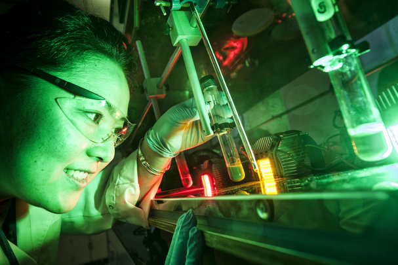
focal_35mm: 23
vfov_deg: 55.1
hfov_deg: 76.1
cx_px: 199
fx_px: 254
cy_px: 132
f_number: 5.6
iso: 640
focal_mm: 23
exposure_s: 1/640
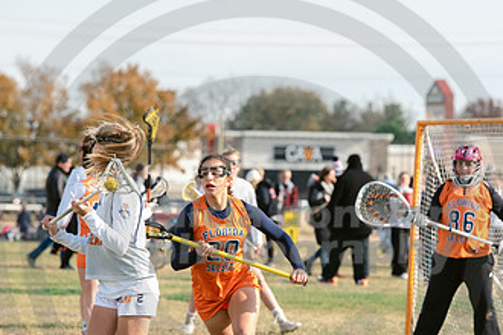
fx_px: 4303
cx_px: 255
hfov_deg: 6.7
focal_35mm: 308
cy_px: 231
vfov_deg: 4.5
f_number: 5
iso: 250
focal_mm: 175
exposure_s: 1/1600
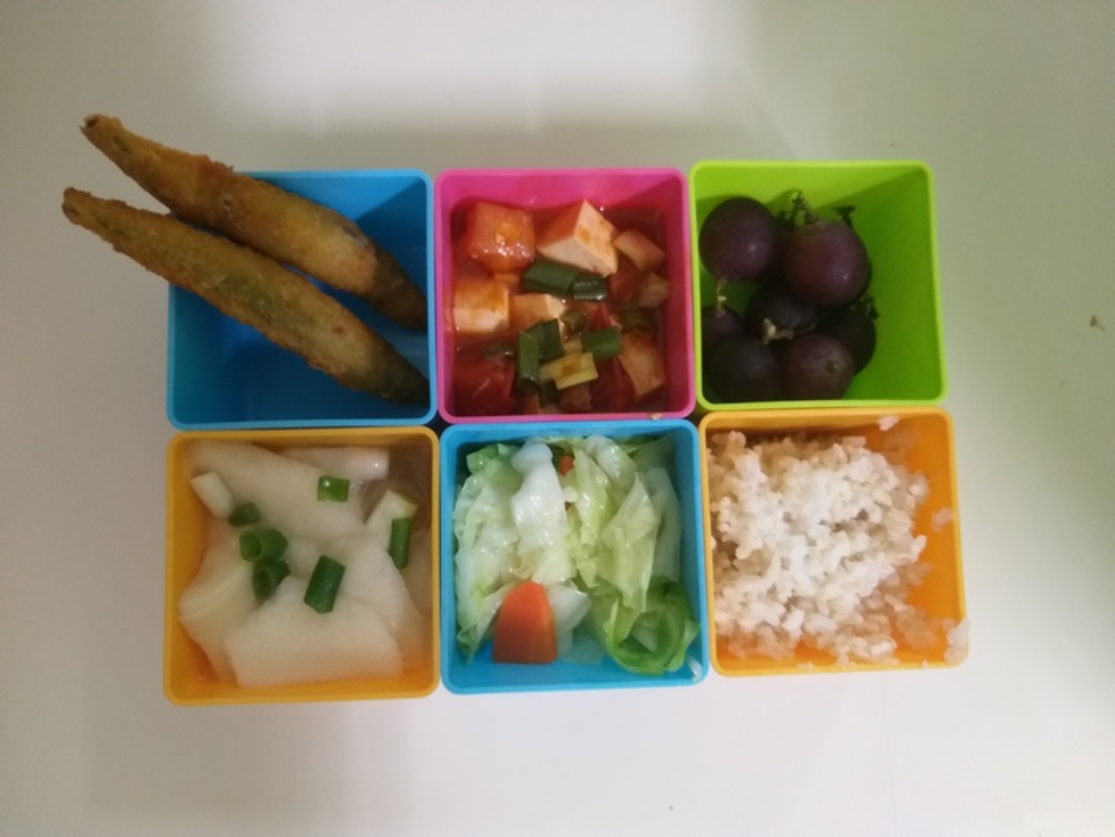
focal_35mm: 26
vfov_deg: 53.1
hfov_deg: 67.3
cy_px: 418
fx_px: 837
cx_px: 558
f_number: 1.7
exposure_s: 1/24
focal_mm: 3.93
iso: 250
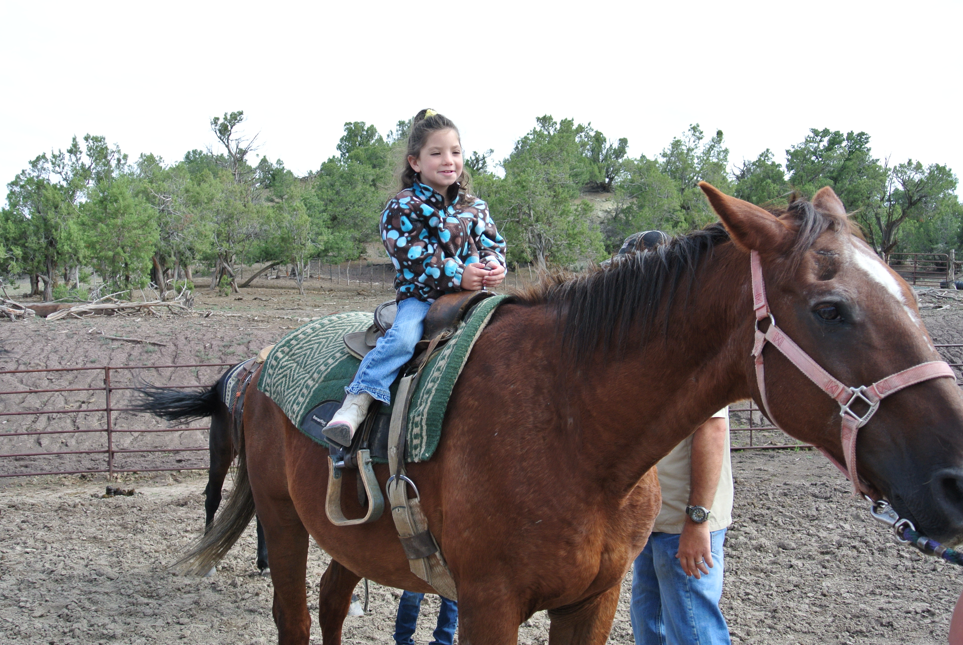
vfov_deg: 36.0
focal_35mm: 37
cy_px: 322
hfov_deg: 51.8
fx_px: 991
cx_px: 482
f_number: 4.5
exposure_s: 1/400
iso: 100
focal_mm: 14
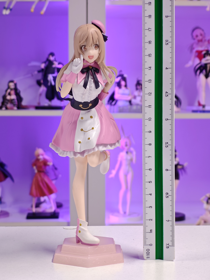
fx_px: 647
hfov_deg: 18.4
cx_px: 105
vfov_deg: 24.4
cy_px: 140
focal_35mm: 80
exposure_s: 1/16.8
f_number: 2.4
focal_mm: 7.48
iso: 400
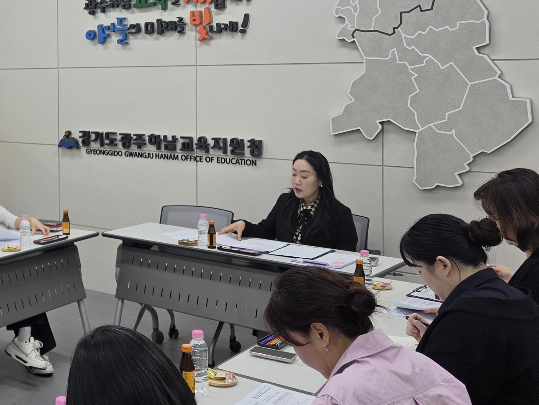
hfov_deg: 33.9
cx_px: 10
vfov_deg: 27.6
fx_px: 810
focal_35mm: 52
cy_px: 100
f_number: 1.8
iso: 32
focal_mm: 5.4
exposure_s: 1/120
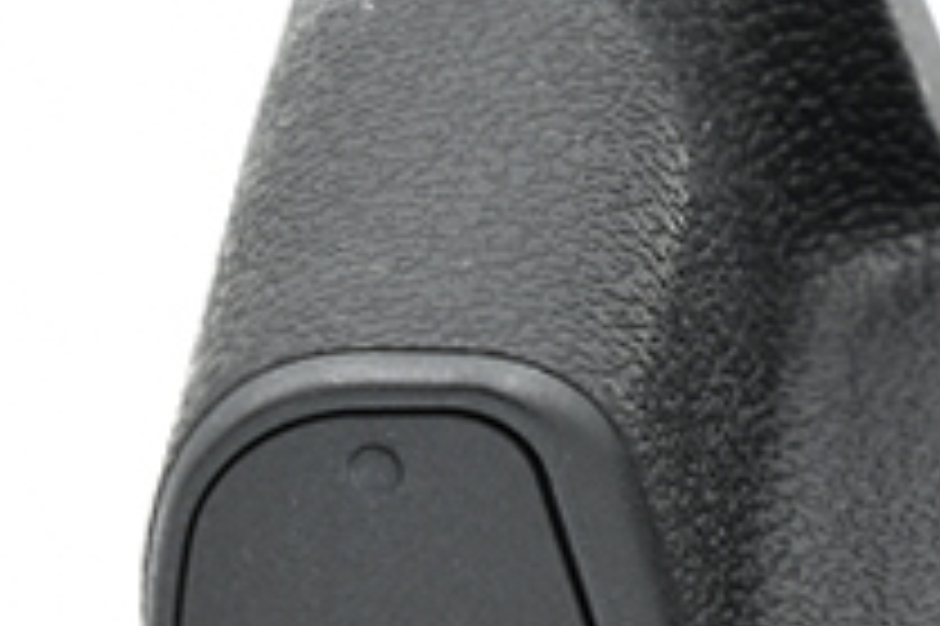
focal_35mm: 348
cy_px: 610
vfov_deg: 3.9
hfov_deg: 5.9
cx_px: 1381
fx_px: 9079
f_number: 11
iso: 200
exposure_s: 1/30
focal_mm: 75
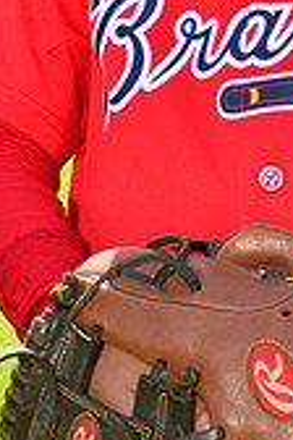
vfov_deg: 3.0
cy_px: -141
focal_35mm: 690
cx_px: 294
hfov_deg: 2.0
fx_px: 8423
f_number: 8
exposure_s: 1/250
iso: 200
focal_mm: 200
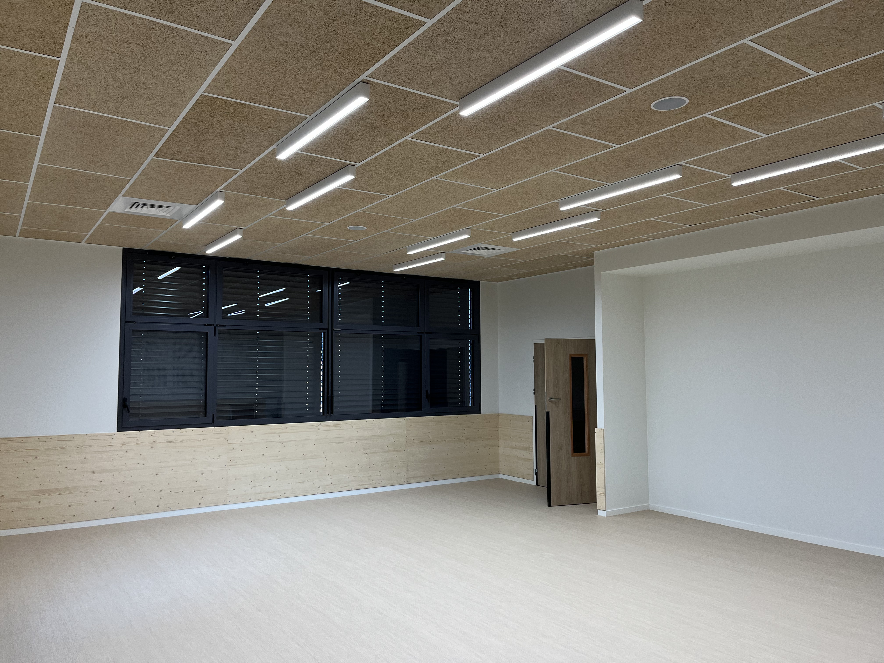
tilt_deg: +4.8
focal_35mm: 26
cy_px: 332
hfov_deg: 67.3
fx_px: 664
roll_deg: +0.2
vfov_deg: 53.1
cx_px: 442
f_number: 1.6
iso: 80
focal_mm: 5.1
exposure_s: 1/100
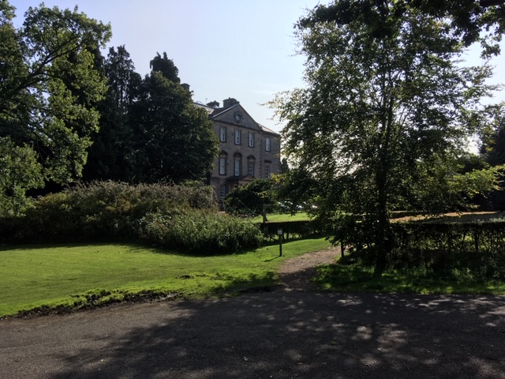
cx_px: 252
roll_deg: -1.0
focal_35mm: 29
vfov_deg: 48.2
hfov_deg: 61.7
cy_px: 190
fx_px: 423
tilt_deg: +1.0
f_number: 2.2
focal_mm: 4.15
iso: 25
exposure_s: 1/1326
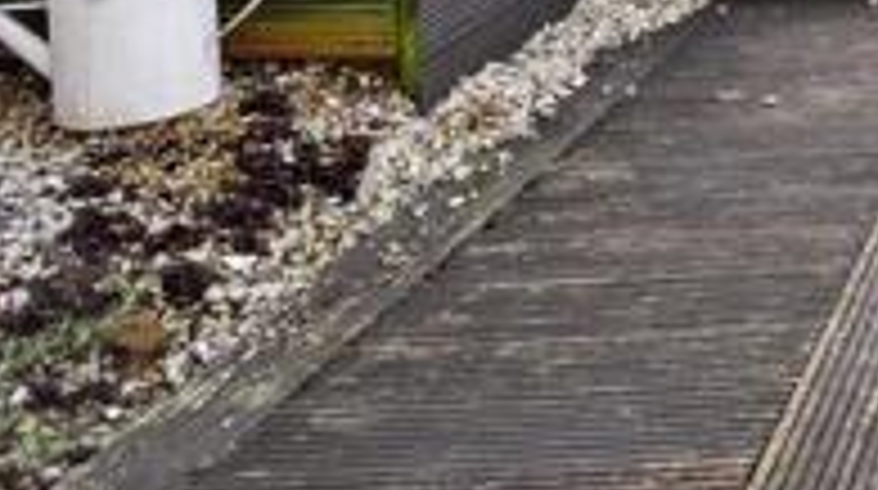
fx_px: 1415
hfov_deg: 26.3
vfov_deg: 16.5
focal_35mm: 61
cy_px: -384
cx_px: 1279
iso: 400
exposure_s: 1/125
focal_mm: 11.5
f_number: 8
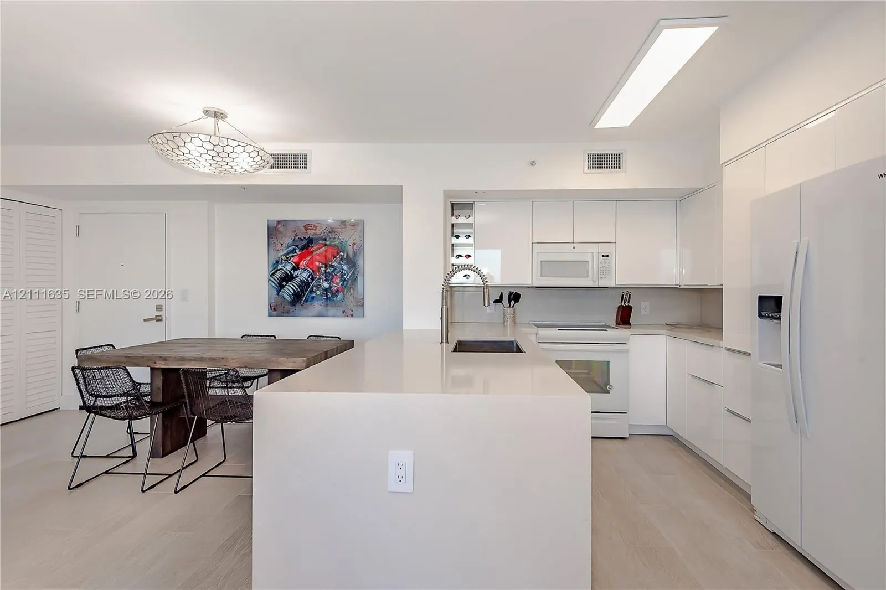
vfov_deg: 73.7
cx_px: 443
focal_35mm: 16
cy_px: 295
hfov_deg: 96.7
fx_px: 394
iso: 400
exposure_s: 1/160
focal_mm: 16
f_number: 8
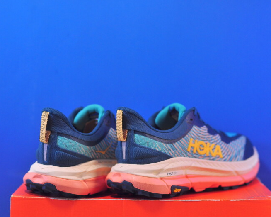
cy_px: 109
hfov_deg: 22.2
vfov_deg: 17.9
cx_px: 140
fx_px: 690
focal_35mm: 86
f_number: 2.5
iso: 250
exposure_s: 1/320
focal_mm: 50
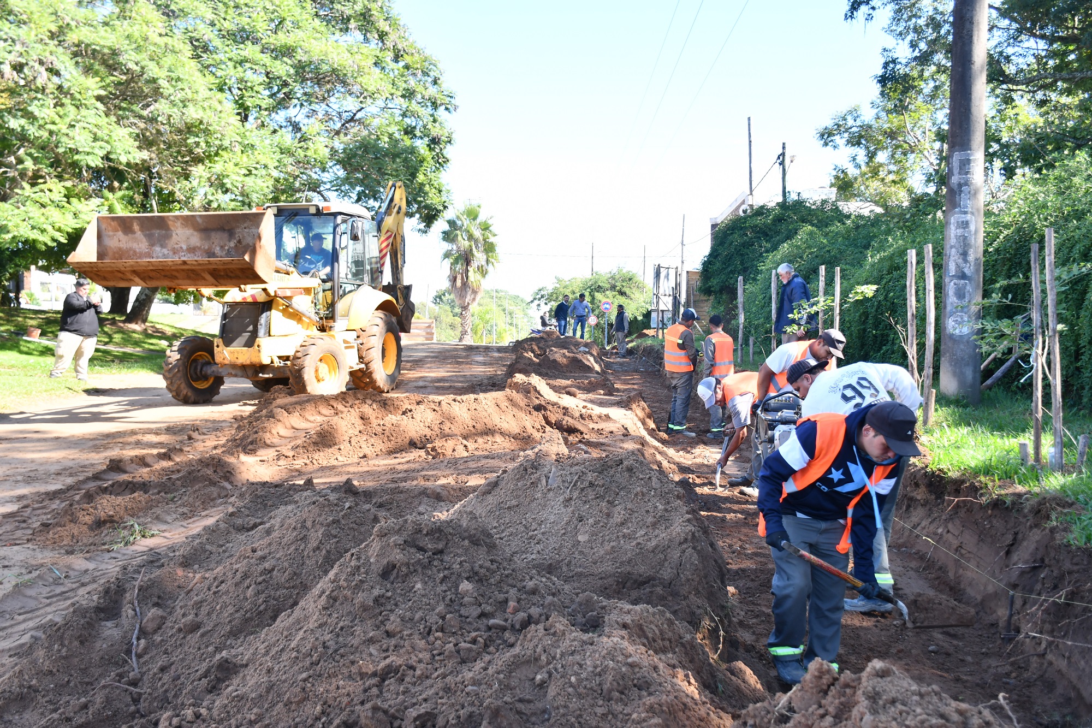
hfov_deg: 53.1
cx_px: 546
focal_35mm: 36
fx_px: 1092
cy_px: 364
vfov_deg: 36.9
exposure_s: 1/125
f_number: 4.5
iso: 100
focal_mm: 24
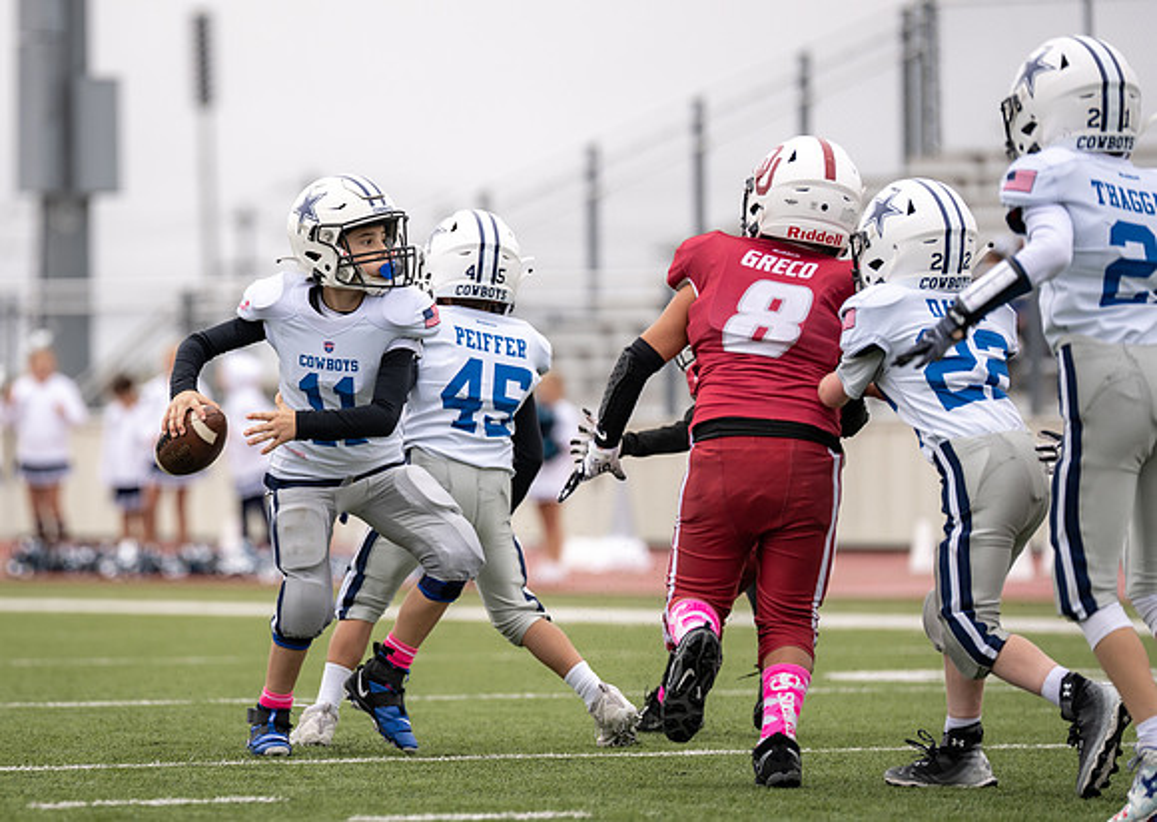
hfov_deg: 7.0
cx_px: 303
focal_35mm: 289
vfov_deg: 5.0
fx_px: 9482
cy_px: 411
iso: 160
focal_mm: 200
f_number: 2.8
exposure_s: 1/1250
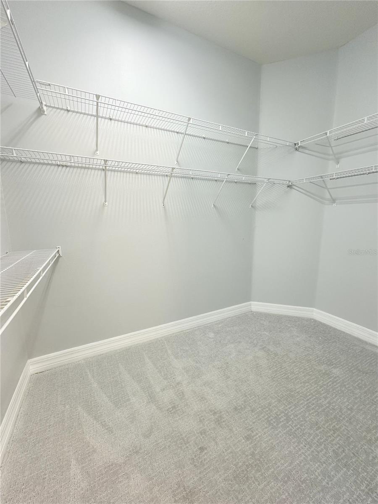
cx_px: 189
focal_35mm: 14
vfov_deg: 102.1
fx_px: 204
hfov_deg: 85.7
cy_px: 252
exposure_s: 1/120
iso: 200
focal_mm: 2.22
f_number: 2.2
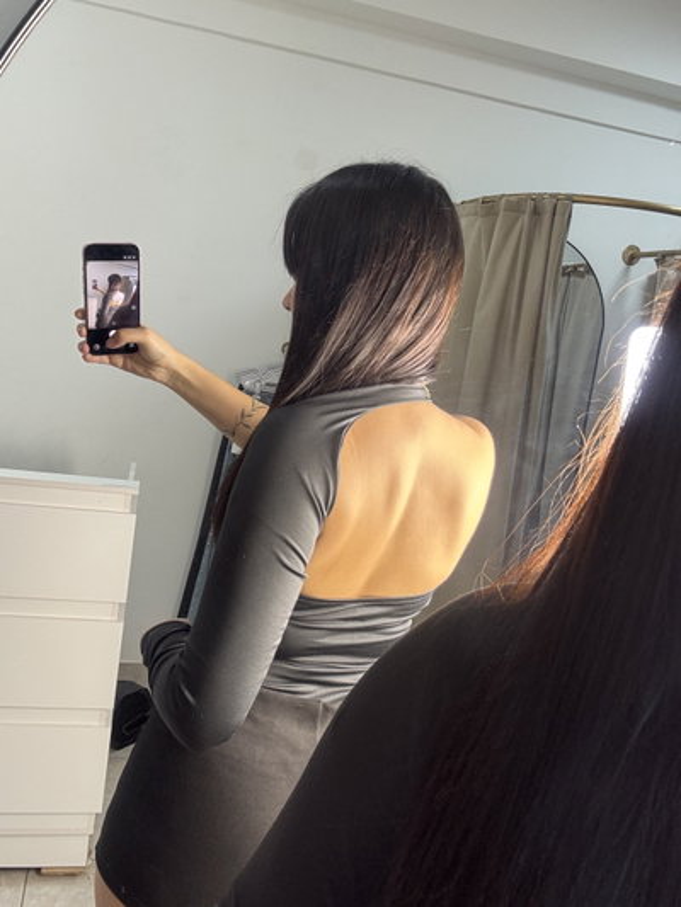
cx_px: 340
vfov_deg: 60.0
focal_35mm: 30
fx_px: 787
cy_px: 454
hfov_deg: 46.8
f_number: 1.9
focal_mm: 2.69
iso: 50
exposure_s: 1/50
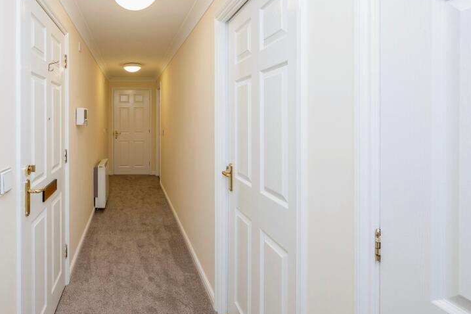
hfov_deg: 79.9
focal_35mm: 20
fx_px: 262
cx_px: 141
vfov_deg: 61.2
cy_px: 121
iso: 400
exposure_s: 1/25
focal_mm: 14
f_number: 8
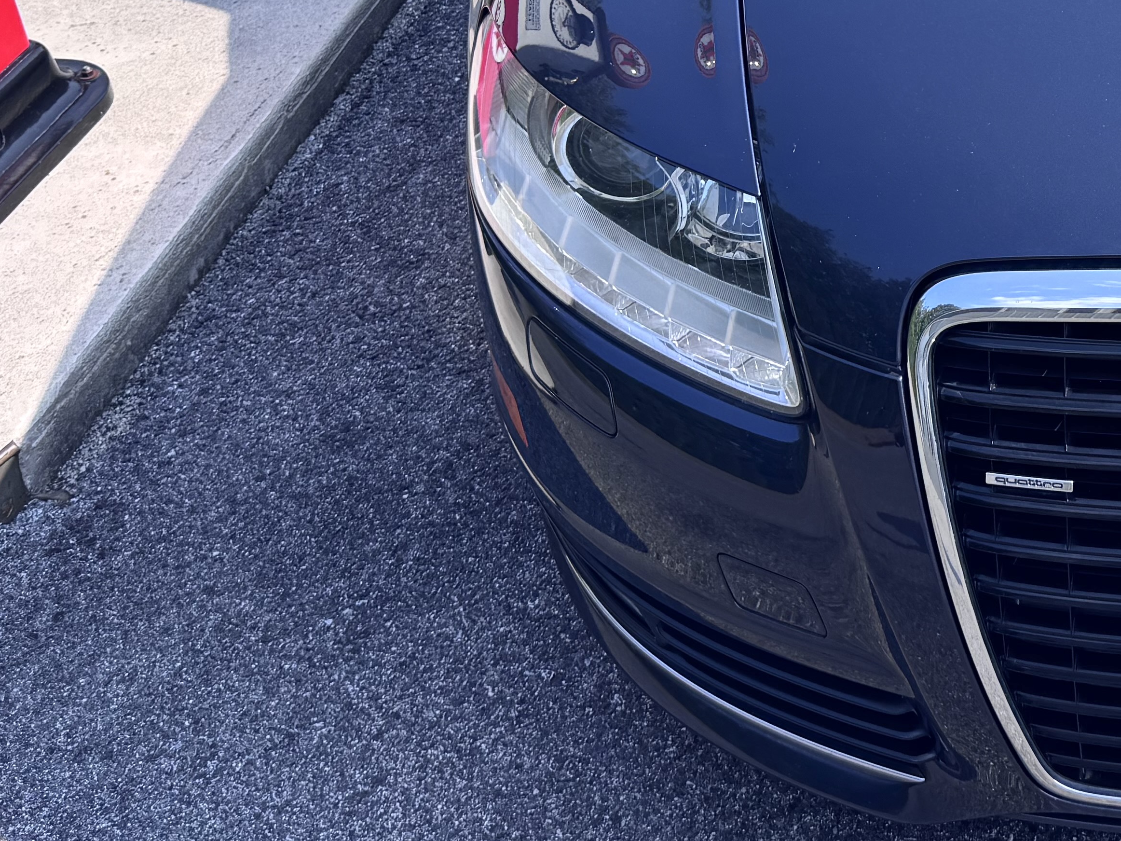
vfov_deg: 23.5
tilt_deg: -30.1
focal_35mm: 59
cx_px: 1230
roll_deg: -0.9
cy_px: -41
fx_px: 1911
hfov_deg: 29.5
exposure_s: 1/2174
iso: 80
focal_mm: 6.76
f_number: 1.78
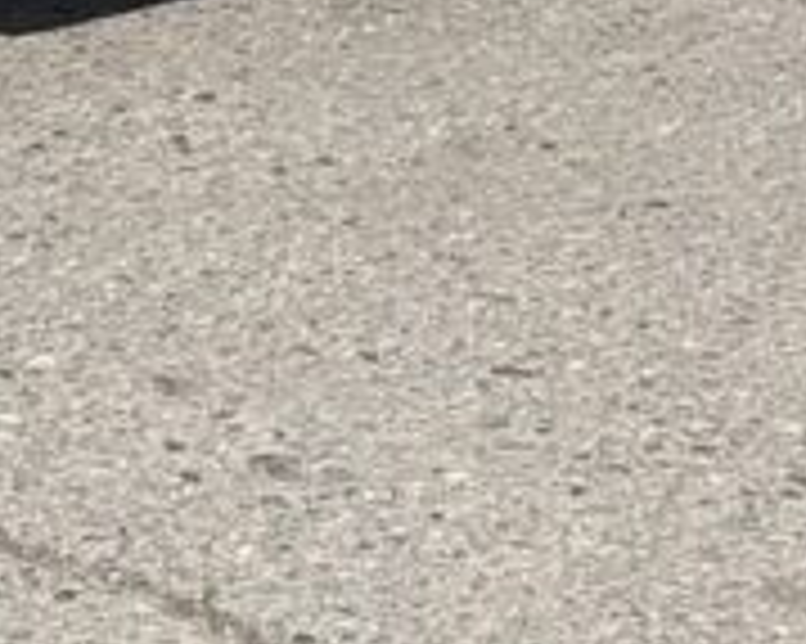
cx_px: -666
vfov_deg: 5.2
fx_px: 6938
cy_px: -865
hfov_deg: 6.5
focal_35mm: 291
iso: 50
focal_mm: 5.96
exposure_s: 1/2364
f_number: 1.6
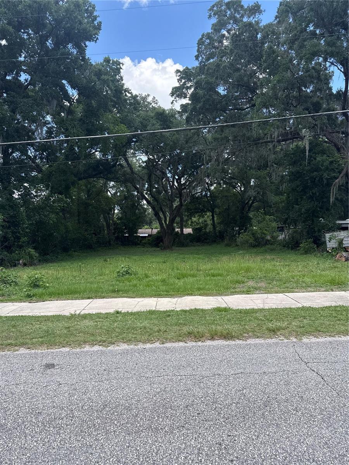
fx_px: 323
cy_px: 232
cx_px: 174
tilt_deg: +2.2
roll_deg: +0.4
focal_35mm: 24
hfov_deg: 56.8
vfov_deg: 71.6
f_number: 1.78
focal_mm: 6.76
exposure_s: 1/1522
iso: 100
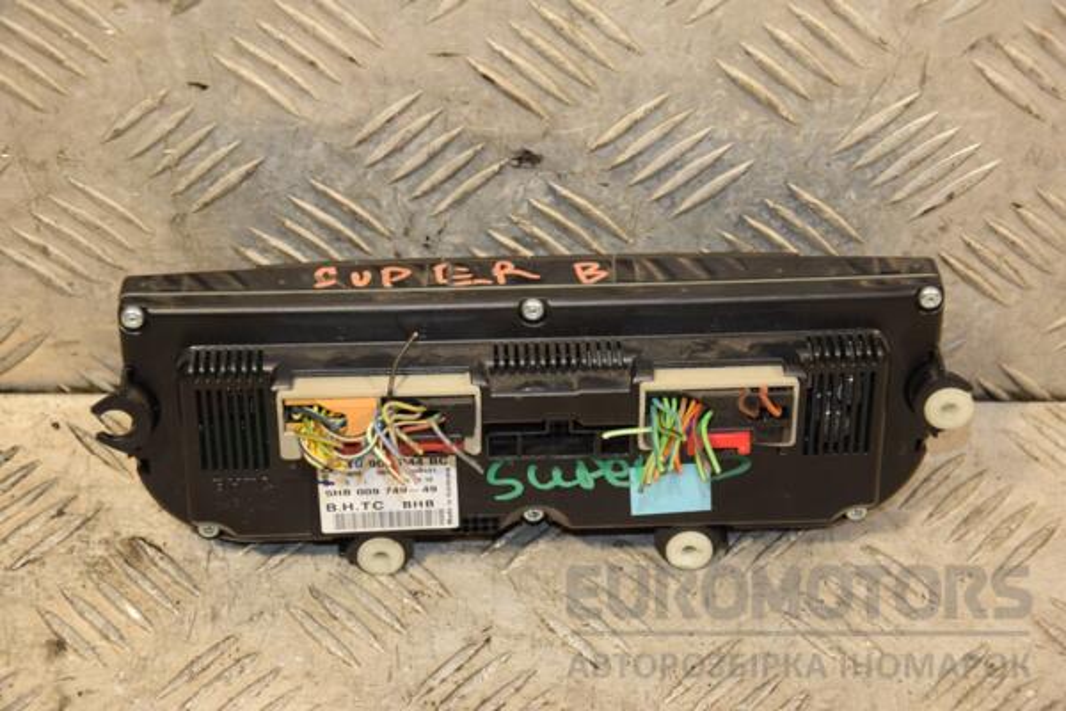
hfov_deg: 21.9
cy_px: 356
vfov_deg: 14.7
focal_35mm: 93
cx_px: 533
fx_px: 2754
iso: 800
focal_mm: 62
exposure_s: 1/125
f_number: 5.3
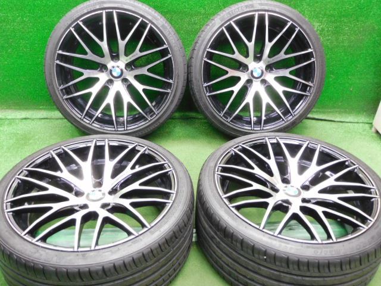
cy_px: 143
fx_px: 363
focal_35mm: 33
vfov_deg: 42.9
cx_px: 190
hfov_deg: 55.4
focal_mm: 5.9
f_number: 3.6
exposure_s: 1/8
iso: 450
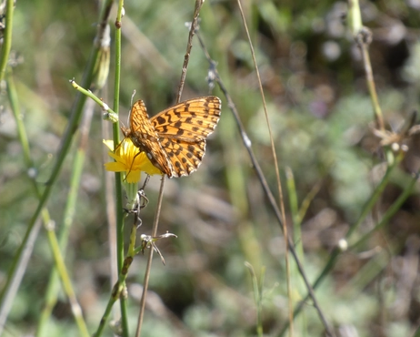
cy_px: 138
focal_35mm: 718
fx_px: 8929
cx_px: 168
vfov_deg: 2.2
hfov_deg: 2.7
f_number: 5.6
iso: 80
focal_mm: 95.2
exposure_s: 1/125
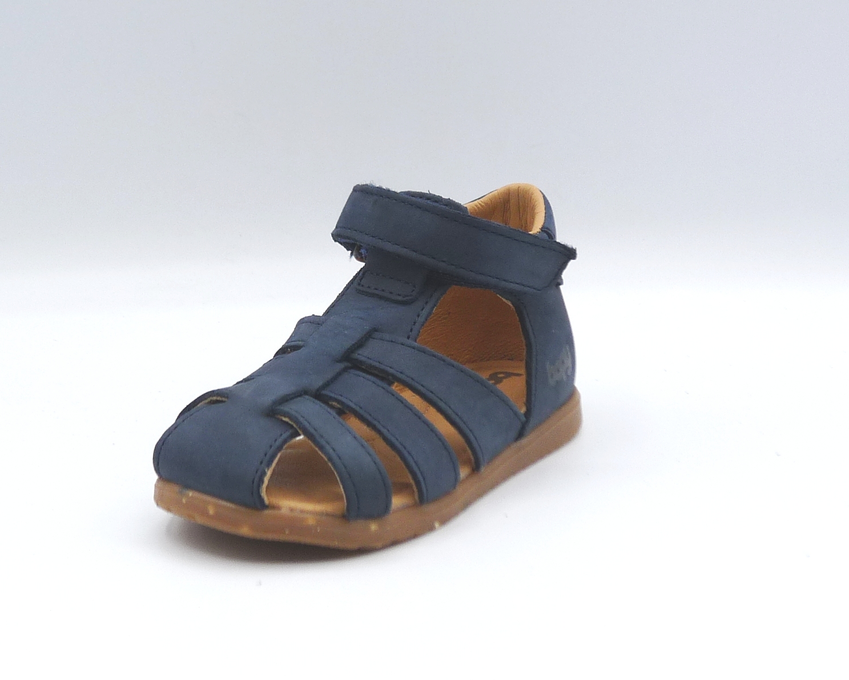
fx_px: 1583
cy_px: 341
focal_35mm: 63
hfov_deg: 30.0
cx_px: 419
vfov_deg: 24.2
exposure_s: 1/250
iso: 100
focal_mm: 6.1
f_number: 4
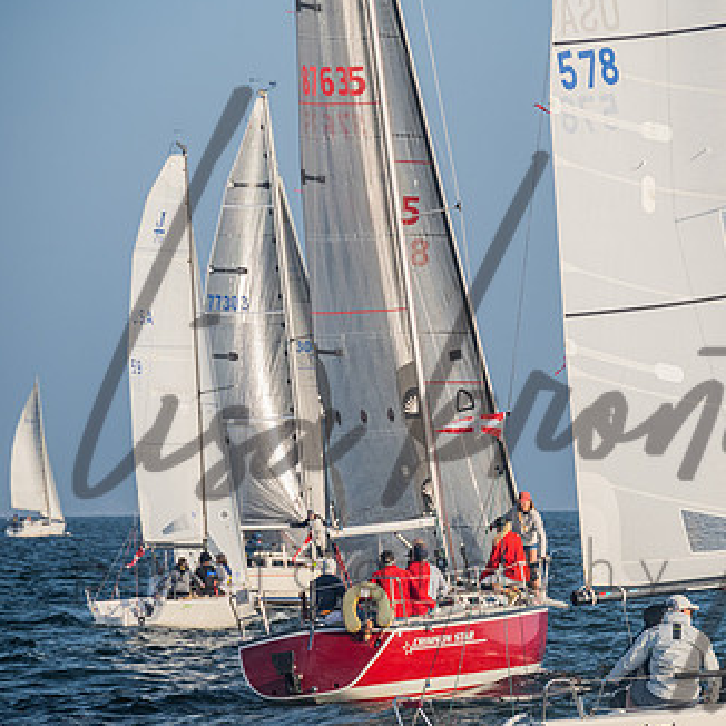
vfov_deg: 6.4
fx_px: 6454
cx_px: 570
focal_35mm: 272
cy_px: 404
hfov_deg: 6.4
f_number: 8
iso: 400
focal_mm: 180
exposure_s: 1/640
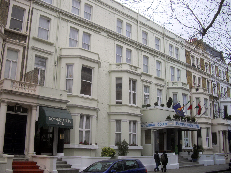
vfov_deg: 37.7
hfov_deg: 49.0
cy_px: 86
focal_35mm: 38
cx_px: 116
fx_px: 254
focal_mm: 7.9
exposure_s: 1/160
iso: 100
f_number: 2.8
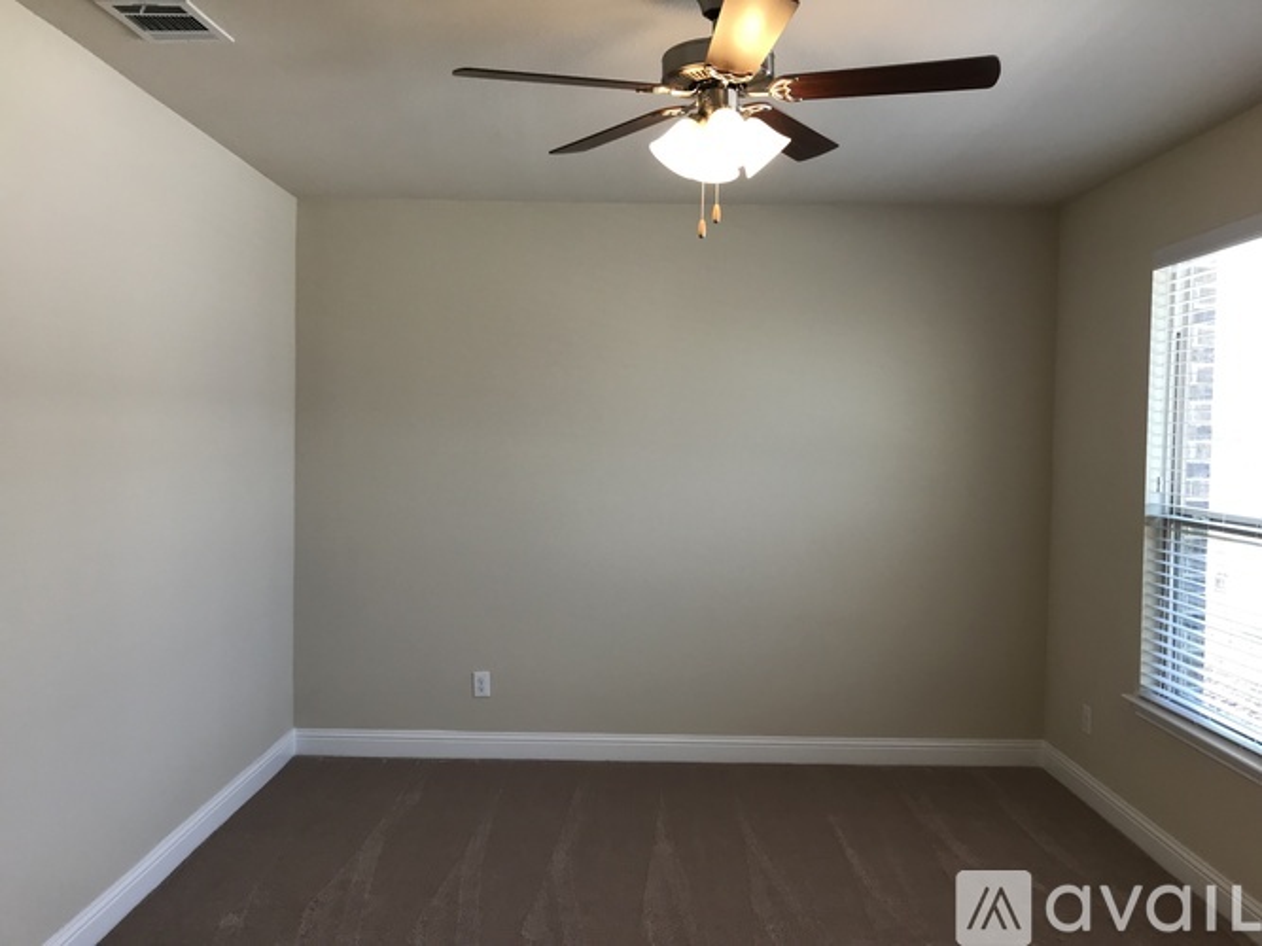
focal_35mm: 28
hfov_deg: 63.5
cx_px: 631
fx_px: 1021
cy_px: 473
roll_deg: -0.9
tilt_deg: -2.3
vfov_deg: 49.7
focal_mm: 3.99
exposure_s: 1/120
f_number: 1.8
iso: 40
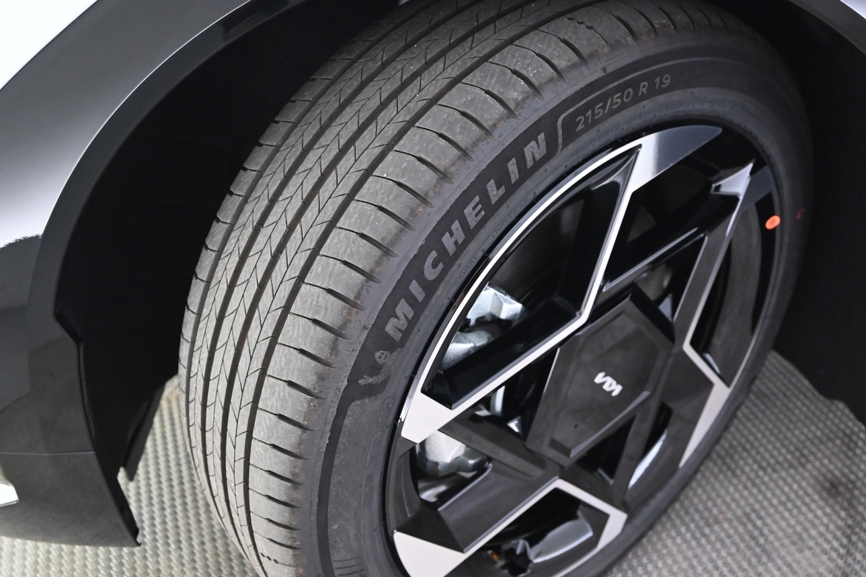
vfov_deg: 34.1
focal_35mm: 39
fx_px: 938
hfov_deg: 49.4
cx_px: 490
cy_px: 326
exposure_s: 1/60
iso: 3200
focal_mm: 31
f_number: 4.8
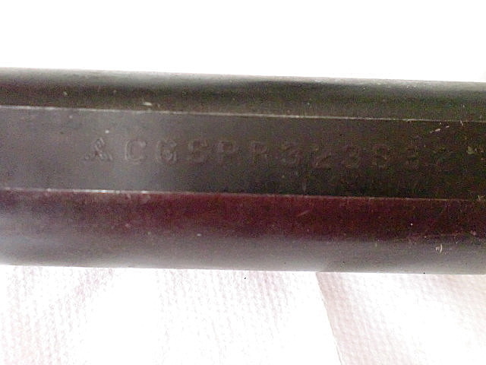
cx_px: 243
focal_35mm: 35
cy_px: 182
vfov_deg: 40.7
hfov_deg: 52.6
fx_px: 491
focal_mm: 6.3
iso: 1250
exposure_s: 1/60
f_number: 3.1
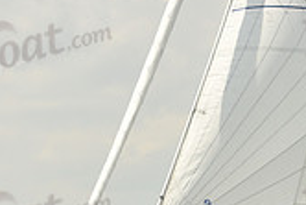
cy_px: 300
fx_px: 2076
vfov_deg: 5.6
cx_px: 208
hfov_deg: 8.4
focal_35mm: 244
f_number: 8
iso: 250
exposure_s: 1/800
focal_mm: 70
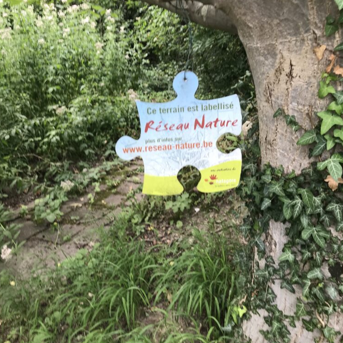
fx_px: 381
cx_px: 171
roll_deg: +2.1
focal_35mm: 34
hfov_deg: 48.5
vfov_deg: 48.0
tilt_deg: -14.7
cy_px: 128
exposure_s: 1/50
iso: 25
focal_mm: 3.99
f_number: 1.8
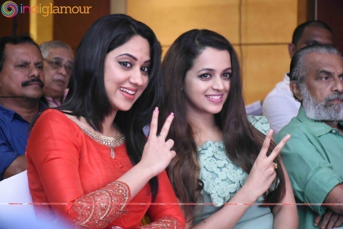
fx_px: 1143
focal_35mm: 120
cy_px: 114
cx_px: 172
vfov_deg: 11.4
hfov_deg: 17.1
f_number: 5.3
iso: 10000
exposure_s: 1/80
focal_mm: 80
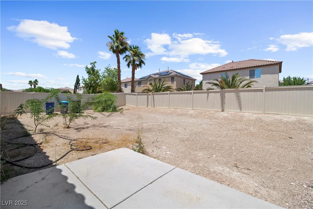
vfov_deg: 77.3
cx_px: 156
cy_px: 104
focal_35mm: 15
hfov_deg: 100.4
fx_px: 130
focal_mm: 10
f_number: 11
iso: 100
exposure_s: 1/125
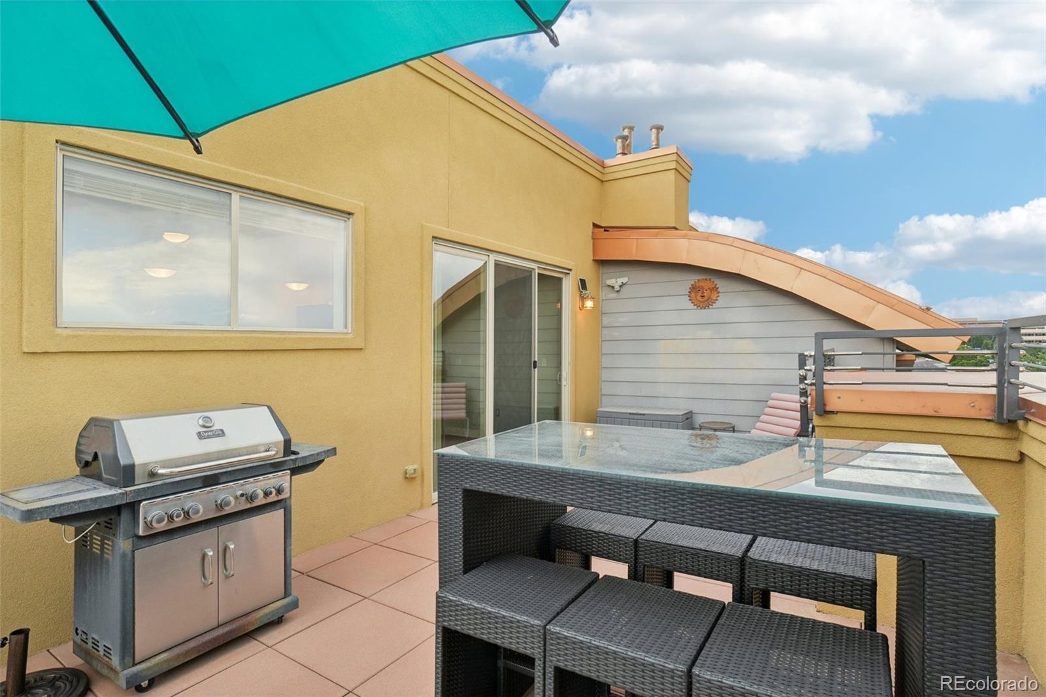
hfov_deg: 95.0
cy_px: 348
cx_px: 523
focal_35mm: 16
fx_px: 479
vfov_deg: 72.0
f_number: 8
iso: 400
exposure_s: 1/160
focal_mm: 11
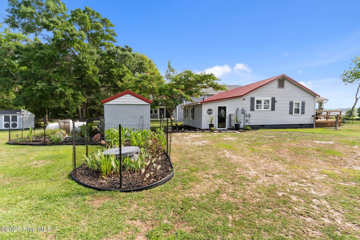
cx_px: 180
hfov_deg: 93.3
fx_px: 170
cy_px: 120
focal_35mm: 17
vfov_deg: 70.4
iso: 125
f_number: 7.1
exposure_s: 1/200
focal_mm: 17
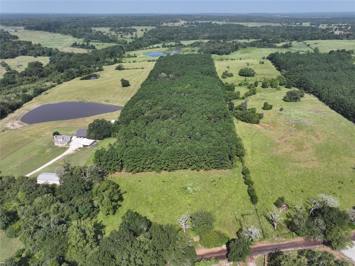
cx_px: 178
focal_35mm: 24
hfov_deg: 71.6
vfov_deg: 56.8
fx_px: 246
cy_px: 133
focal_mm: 12.29
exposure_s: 1/1600
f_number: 2.8
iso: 100
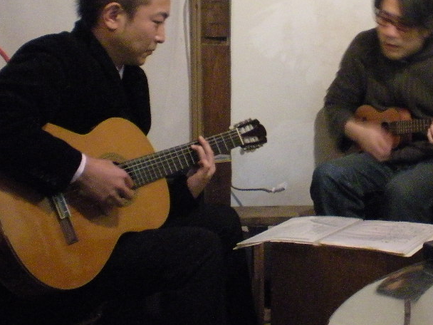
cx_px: 353
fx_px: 801
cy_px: 61
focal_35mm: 64
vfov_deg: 22.6
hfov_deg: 29.5
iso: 800
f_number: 3.1
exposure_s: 1/7.9
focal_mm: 6.3
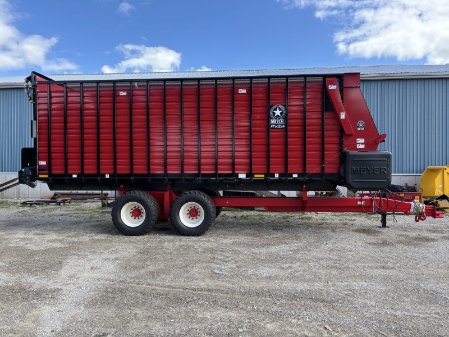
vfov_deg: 53.1
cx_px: 224
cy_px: 168
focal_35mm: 26
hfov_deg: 67.3
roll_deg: -0.8
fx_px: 337
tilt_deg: +0.3
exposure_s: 1/752
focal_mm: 5.96
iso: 50
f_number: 1.6
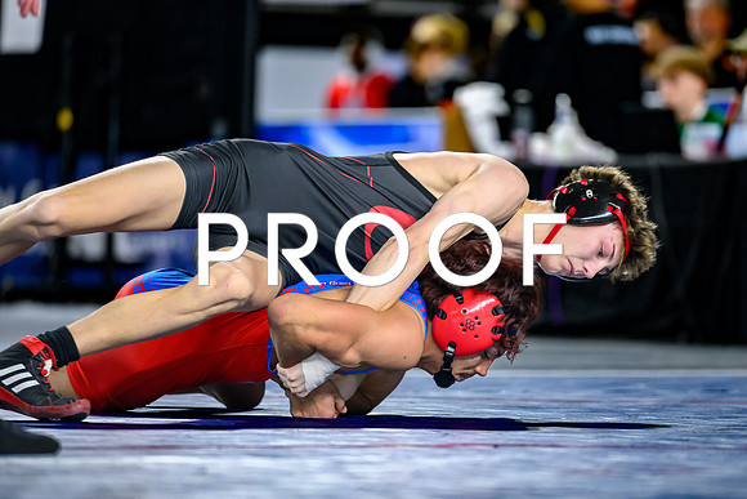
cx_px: 387
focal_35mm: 261
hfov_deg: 7.9
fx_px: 5420
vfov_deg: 5.3
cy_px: 252
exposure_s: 1/800
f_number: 2.8
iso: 3600
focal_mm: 200
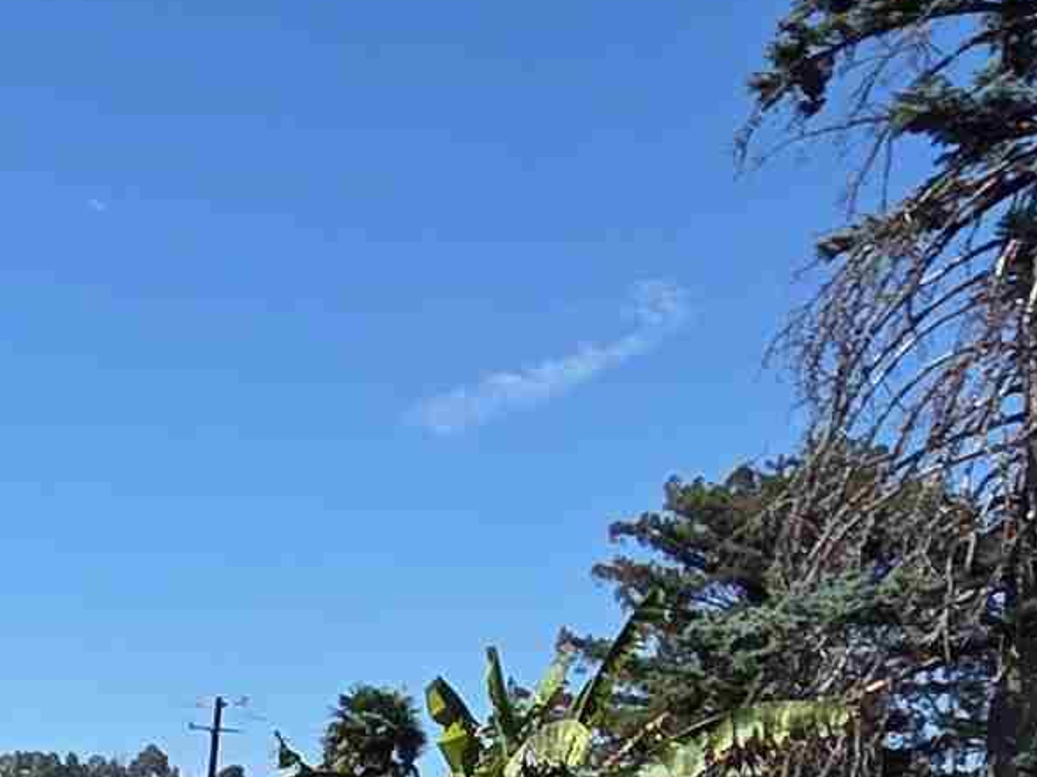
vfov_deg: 17.6
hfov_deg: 23.2
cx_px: -511
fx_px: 2037
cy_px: 1386
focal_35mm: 68
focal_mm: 2.2
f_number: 2.2
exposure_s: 1/2186
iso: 50
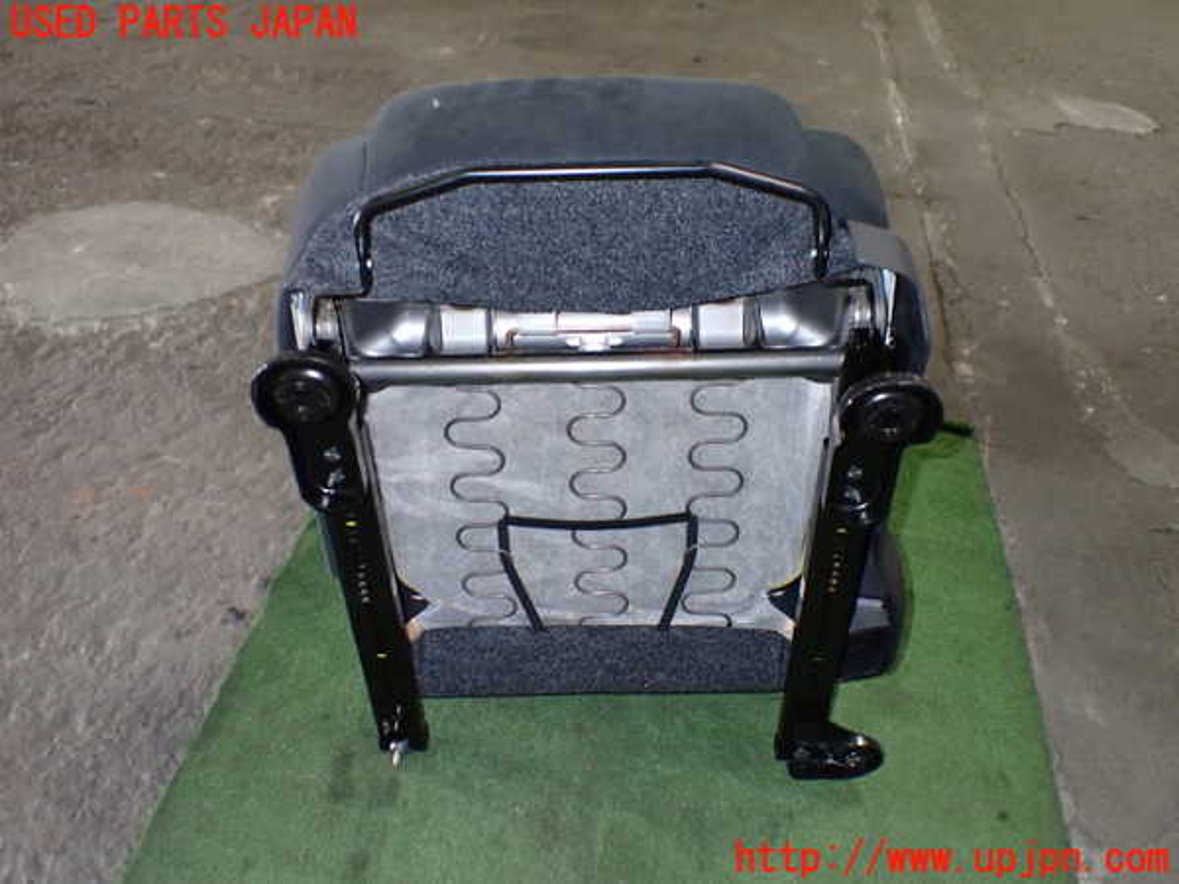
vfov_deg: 46.8
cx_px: 590
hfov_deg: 60.0
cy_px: 442
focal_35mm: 30
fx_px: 1022
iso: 800
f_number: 6.3
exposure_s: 1/30
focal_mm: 5.4
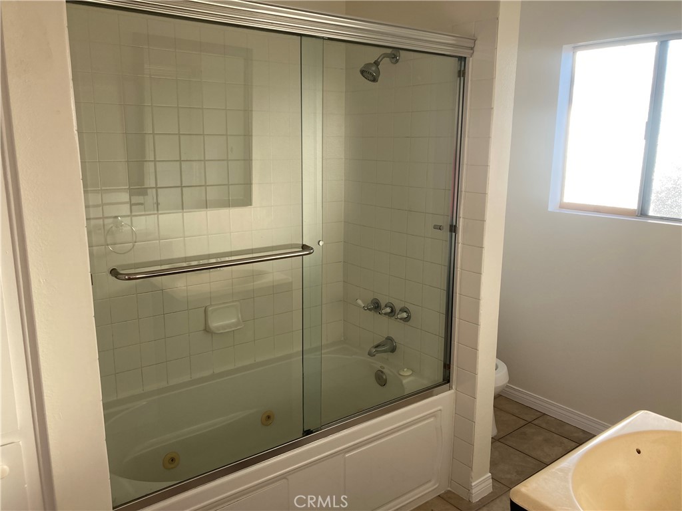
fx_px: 552
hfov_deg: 63.4
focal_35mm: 28
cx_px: 341
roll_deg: +0.1
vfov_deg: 49.7
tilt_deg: -11.4
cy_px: 256
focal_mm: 3.99
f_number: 1.8
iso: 20
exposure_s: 1/127
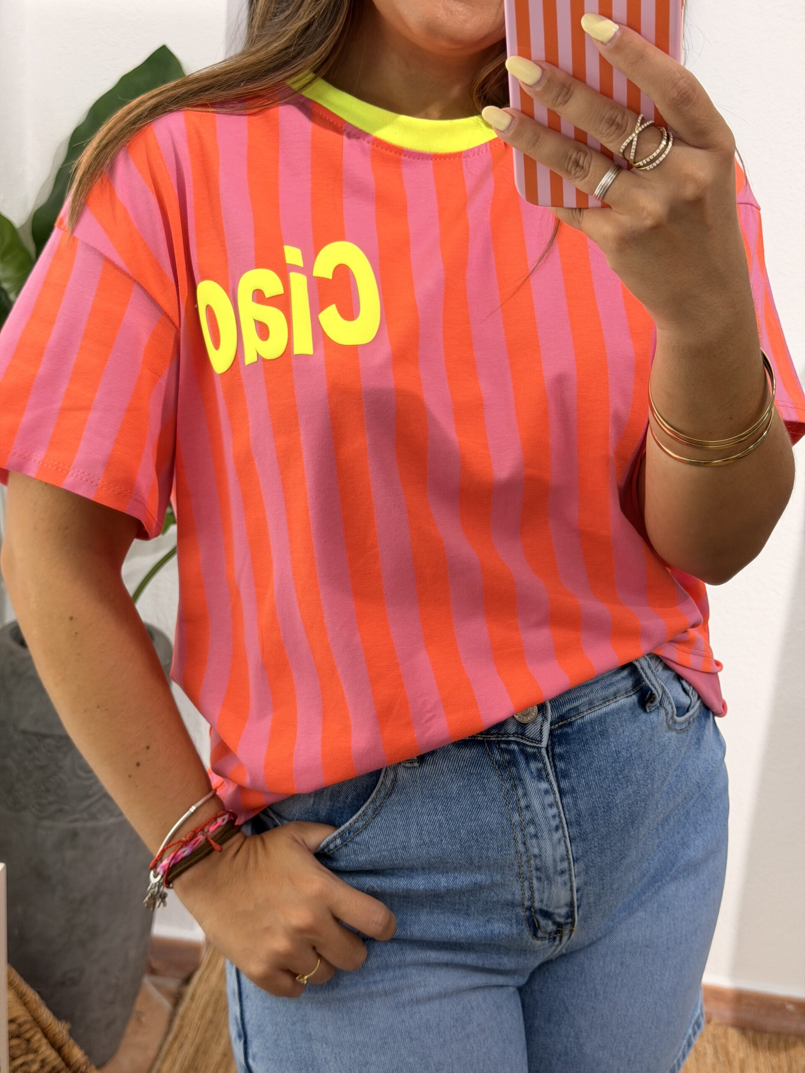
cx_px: 402
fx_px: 1488
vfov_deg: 39.7
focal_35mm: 48
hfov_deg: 30.3
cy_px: 536
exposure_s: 1/50
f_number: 1.78
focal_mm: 6.76
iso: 50
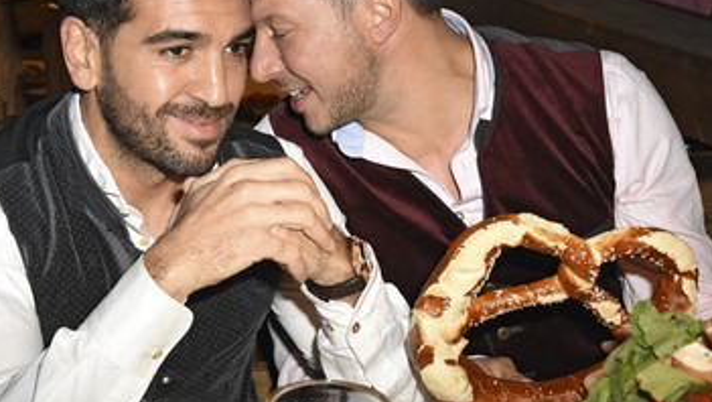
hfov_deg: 23.5
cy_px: 130
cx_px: 317
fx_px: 1713
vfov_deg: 13.4
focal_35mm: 91
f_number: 6.3
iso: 1600
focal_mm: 45
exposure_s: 1/125
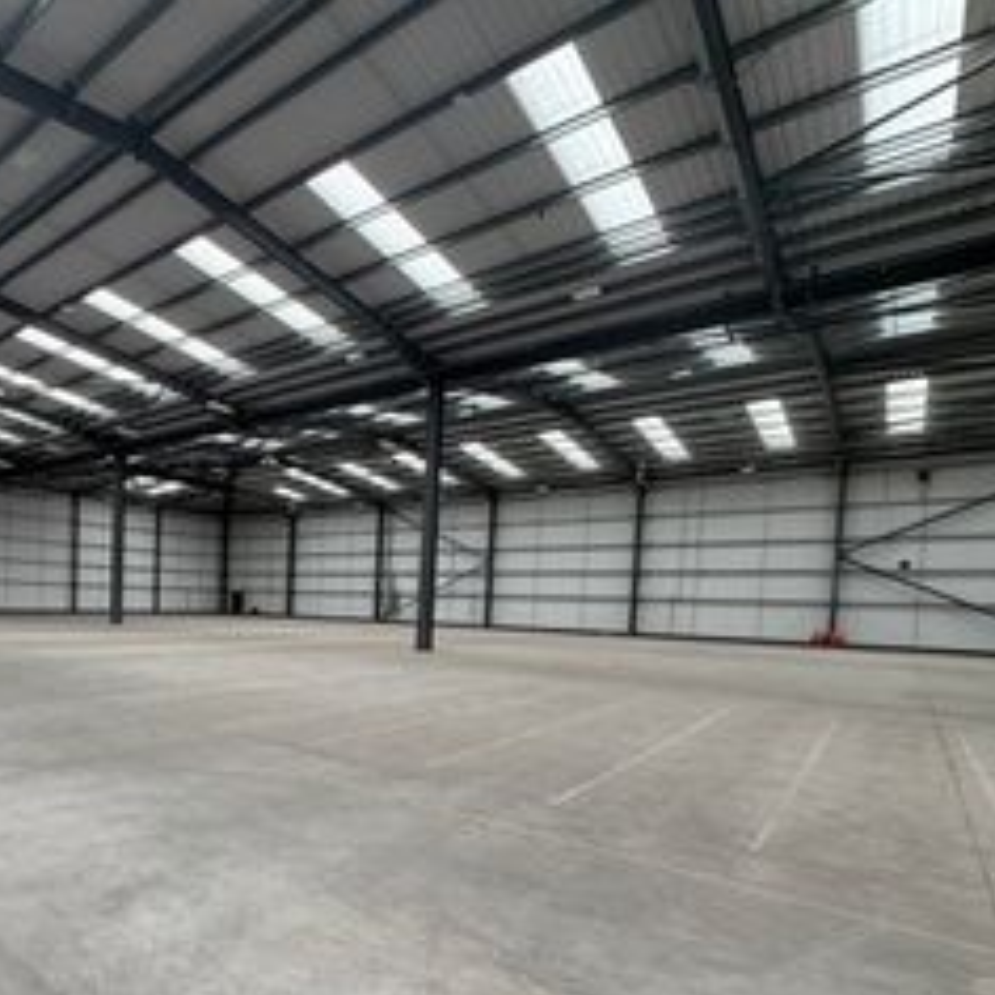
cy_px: 628
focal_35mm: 21
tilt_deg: -2.5
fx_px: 683
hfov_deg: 65.2
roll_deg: -2.2
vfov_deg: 70.9
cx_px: 190
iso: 160
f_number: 2.2
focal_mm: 2.22
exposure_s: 1/121
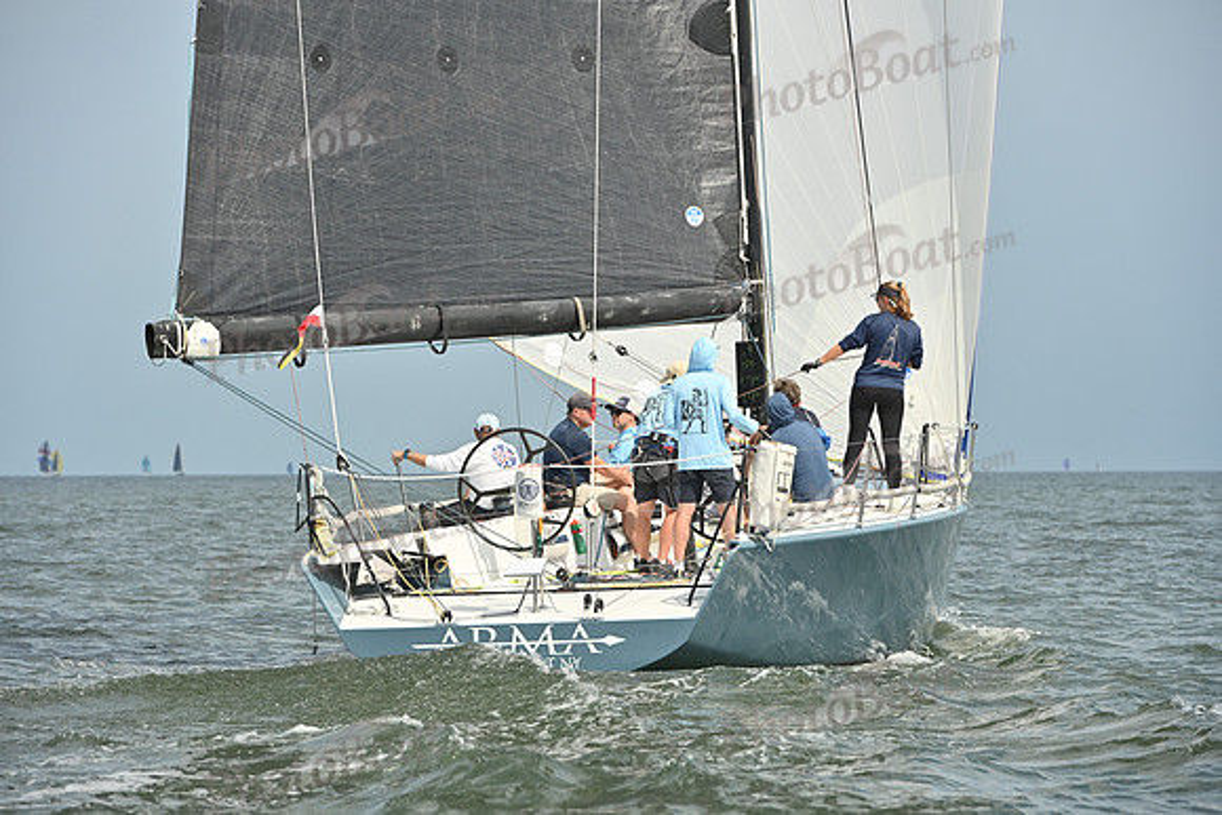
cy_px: 408
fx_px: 6620
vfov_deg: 7.0
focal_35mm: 195
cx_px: 611
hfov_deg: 10.5
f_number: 9
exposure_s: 1/1600
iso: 320
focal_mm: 195
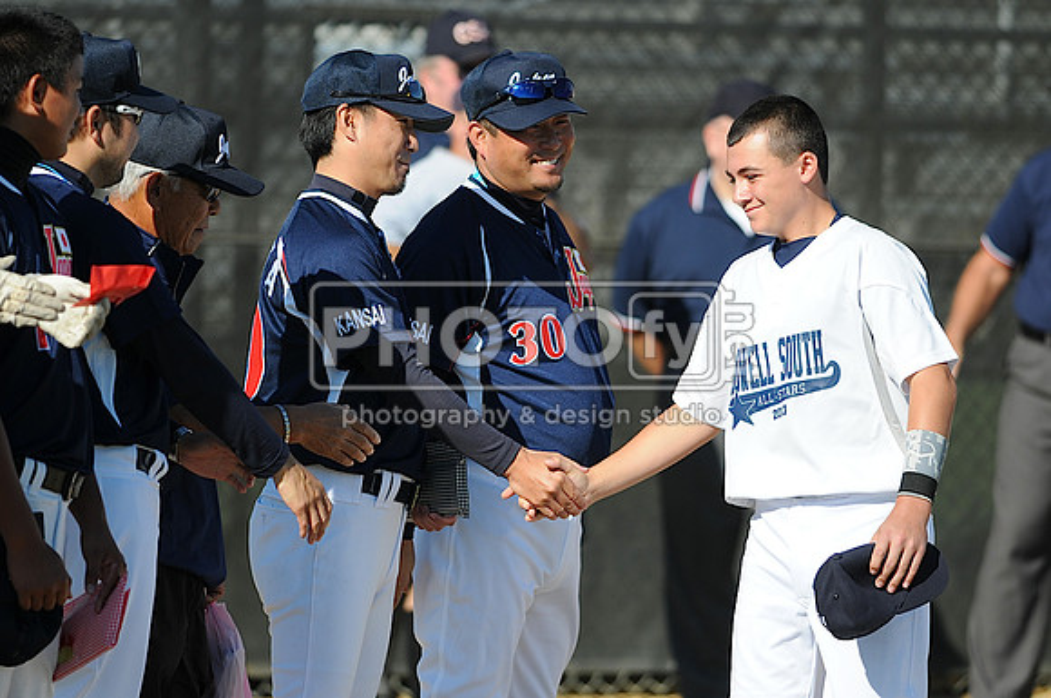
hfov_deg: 4.6
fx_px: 13119
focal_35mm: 450
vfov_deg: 3.0
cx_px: 526
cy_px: 349
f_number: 4
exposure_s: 1/1600
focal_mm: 300
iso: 200
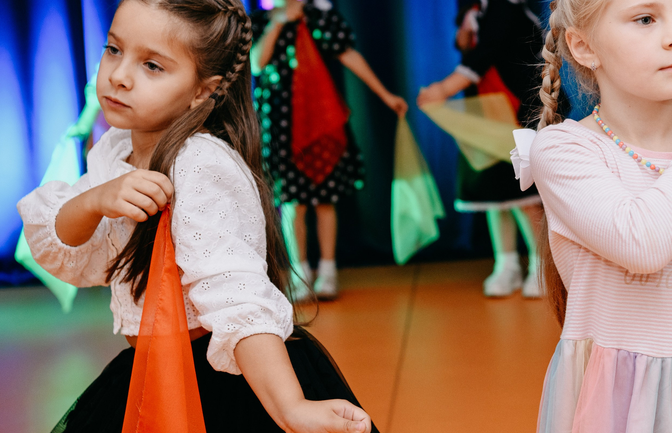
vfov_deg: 14.8
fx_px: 1663
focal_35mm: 90
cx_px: 508
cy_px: 120
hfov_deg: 22.6
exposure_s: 1/160
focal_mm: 52
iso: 500
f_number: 4
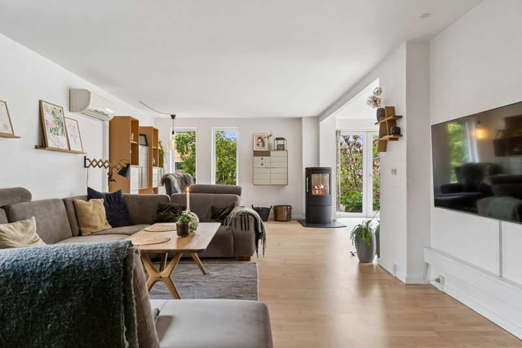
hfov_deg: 77.3
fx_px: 326
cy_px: 174
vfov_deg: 56.1
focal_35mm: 22
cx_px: 261
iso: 200
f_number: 8
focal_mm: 15
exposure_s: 1/10
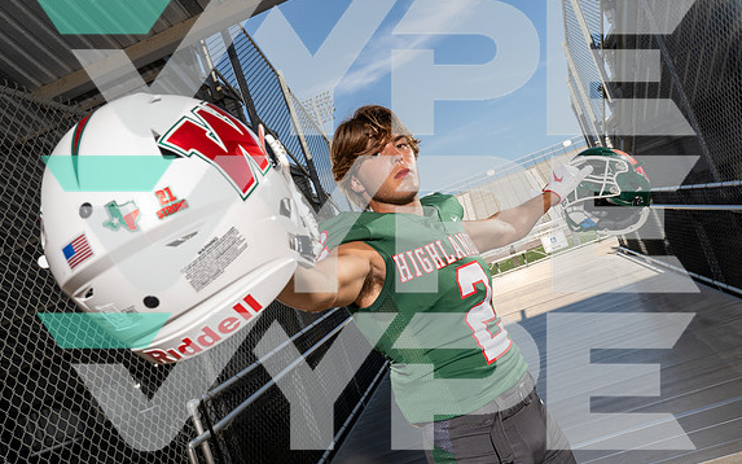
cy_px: 225
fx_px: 667
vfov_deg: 38.3
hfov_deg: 58.1
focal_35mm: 33
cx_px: 370
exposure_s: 1/250
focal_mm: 32
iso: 160
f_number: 10
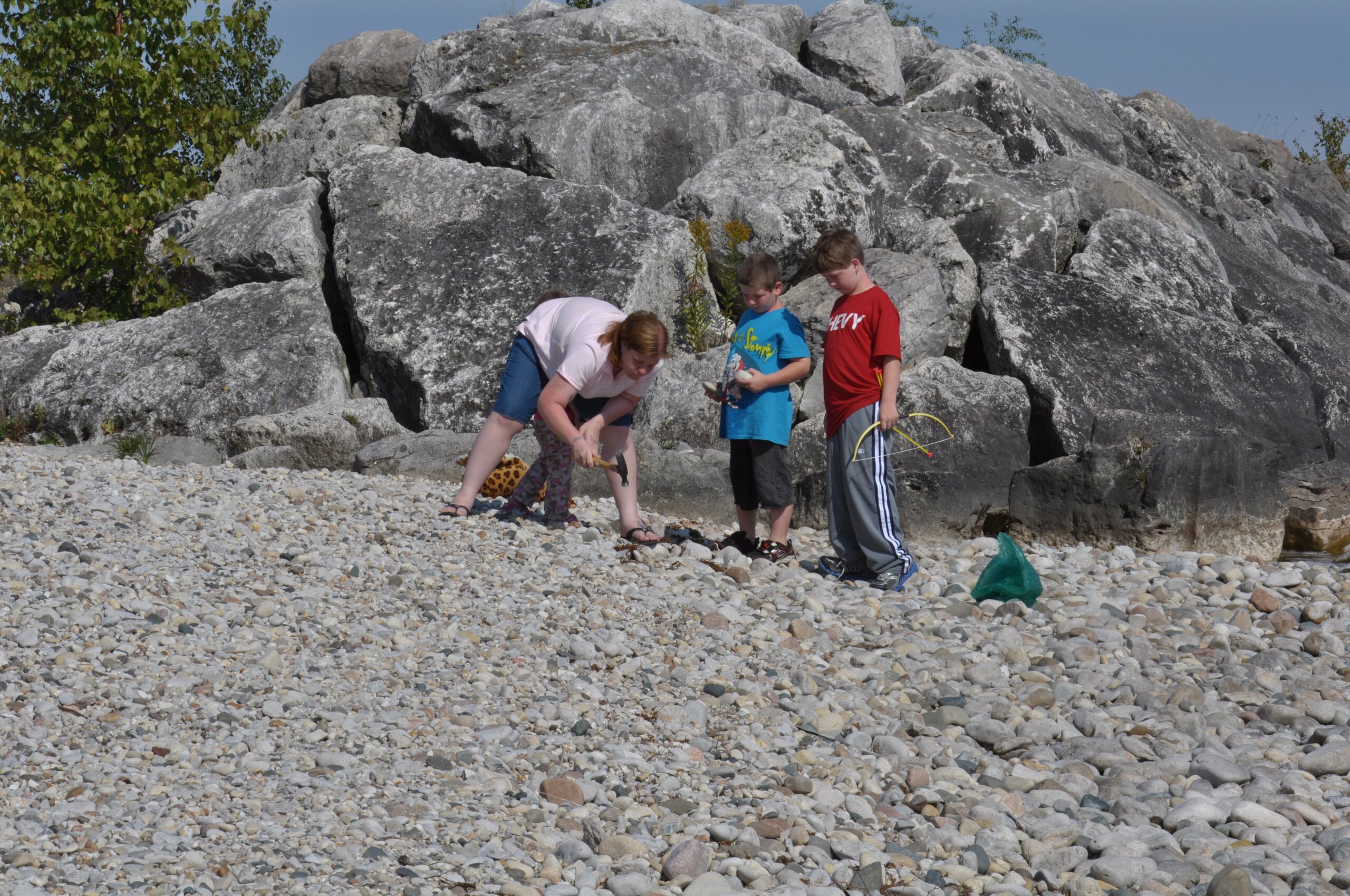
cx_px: 675
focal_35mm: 120
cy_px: 448
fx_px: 4494
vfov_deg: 11.4
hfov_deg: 17.1
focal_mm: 80
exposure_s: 1/125
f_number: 32
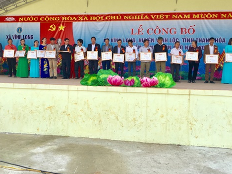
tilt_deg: -1.4
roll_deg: -1.6
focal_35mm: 33
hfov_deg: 55.3
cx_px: 121
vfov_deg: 43.0
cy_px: 80
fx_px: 221
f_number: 2.2
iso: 25
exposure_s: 1/513
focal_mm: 4.15
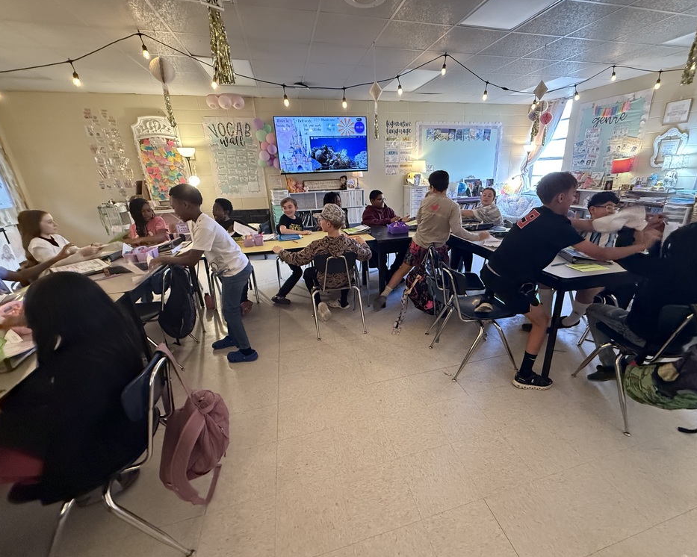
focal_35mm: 15
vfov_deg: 84.0
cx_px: 377
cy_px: 277
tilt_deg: -18.6
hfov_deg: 96.6
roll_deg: -0.7
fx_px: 309
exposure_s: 1/60
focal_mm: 2.22
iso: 800
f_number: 2.2
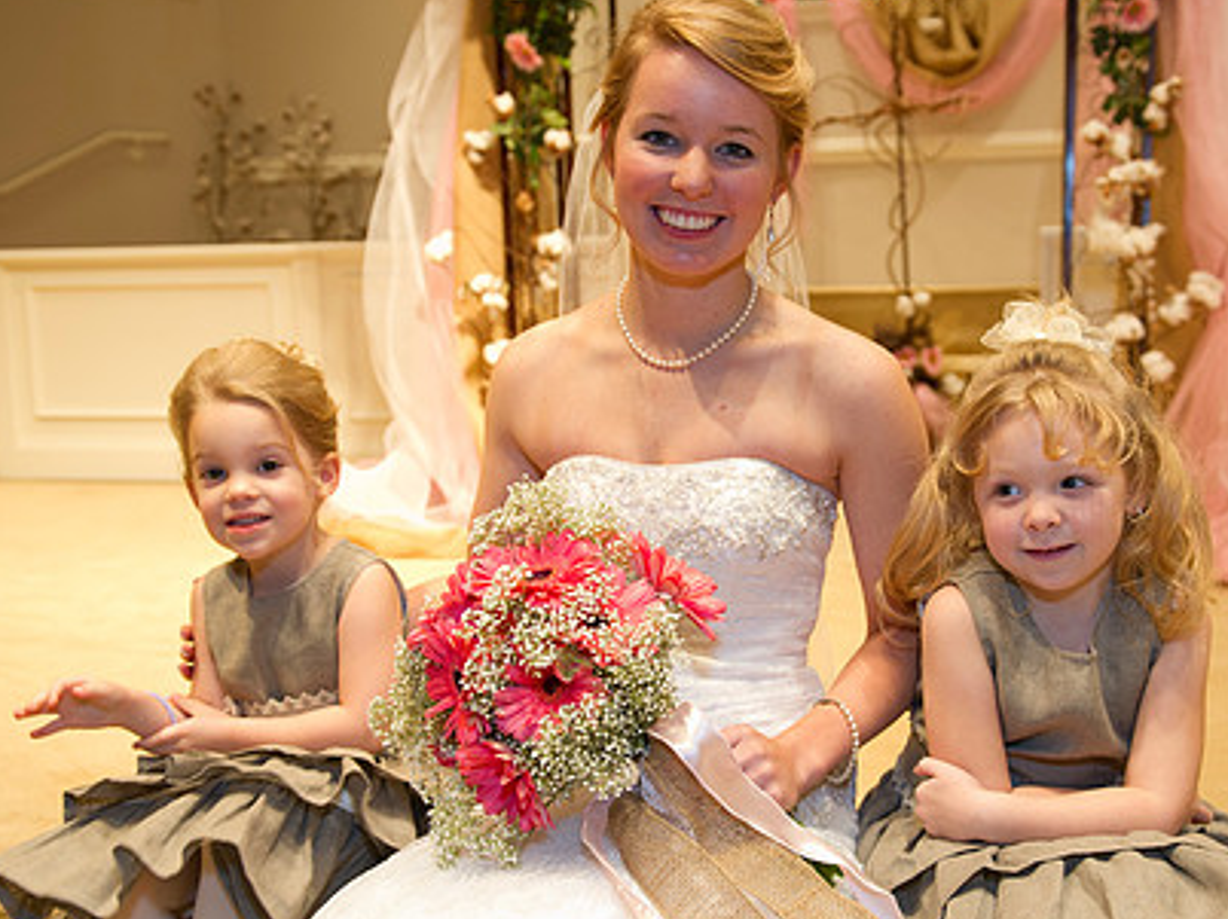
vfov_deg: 33.5
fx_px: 1525
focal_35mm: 43
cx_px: 724
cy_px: 522
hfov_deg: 43.7
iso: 1250
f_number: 3.5
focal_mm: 31
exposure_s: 1/80
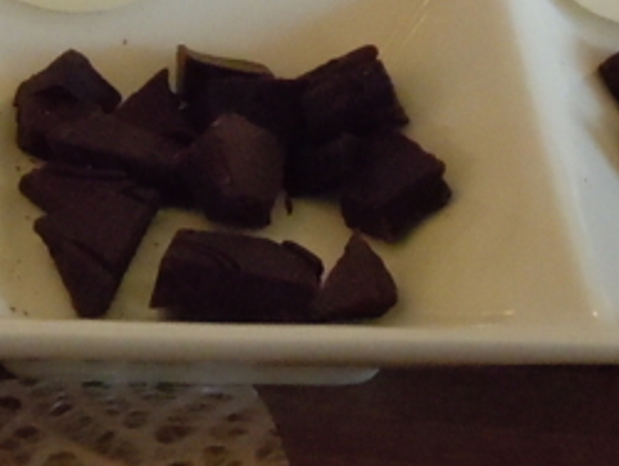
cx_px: 50
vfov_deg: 10.8
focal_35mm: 135
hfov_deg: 14.4
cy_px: -107
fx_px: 2416
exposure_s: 1/60
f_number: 4
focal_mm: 5.9
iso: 800
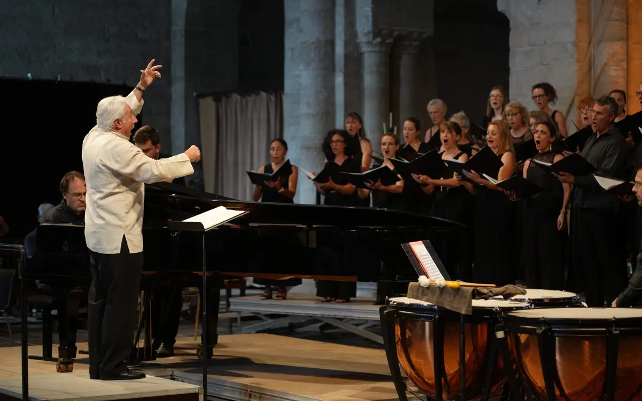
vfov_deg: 15.0
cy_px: 200
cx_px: 321
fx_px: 1522
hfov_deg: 23.8
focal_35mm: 87
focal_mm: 85
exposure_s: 1/200
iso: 800
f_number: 3.2
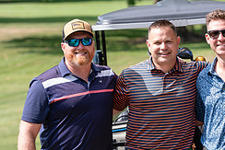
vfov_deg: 5.8
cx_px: 215
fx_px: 1488
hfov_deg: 8.6
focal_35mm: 238
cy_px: 91
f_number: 4
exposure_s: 1/1000
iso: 250
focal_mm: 100
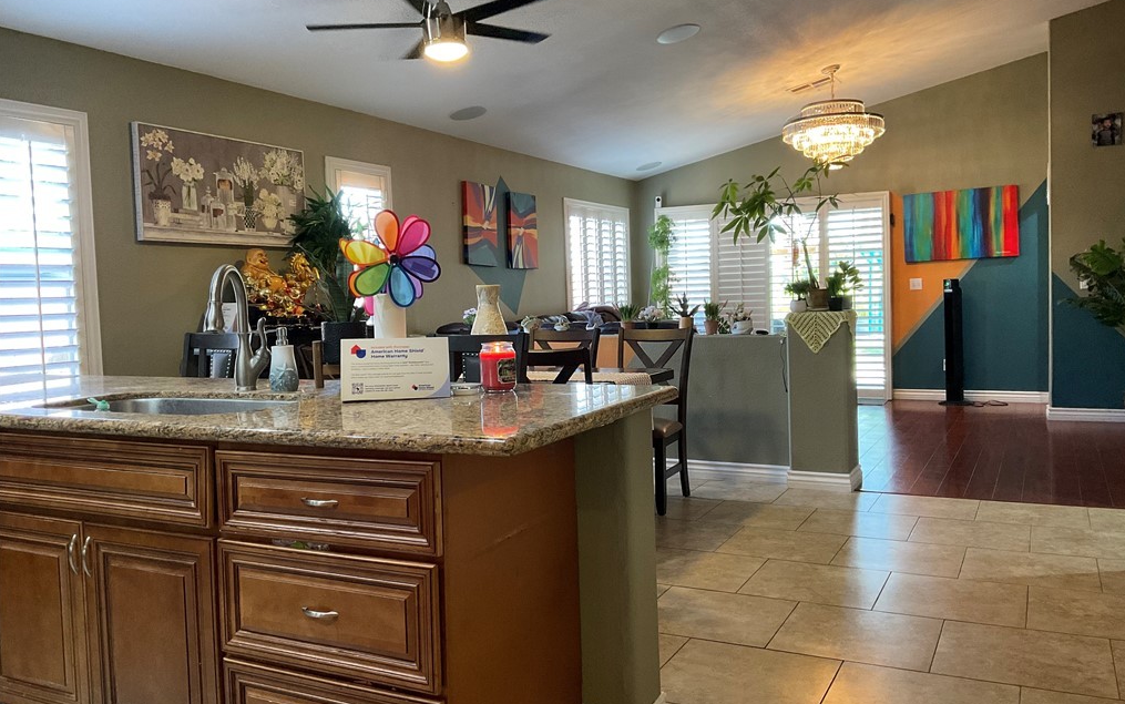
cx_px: 565
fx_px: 951
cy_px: 338
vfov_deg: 40.6
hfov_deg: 61.2
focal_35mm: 31
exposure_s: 1/60
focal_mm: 3
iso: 160
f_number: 1.8
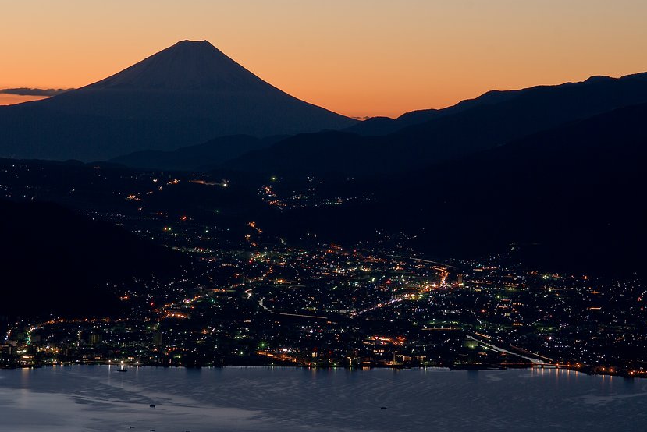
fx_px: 3500
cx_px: 362
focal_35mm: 195
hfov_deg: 10.6
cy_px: 227
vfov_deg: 7.1
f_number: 9
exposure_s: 20
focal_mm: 105
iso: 100
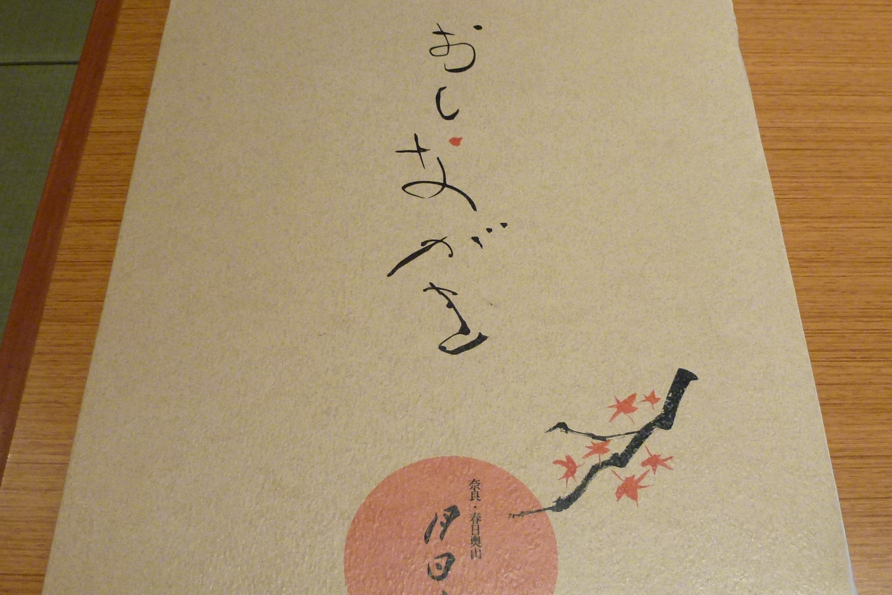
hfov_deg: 55.8
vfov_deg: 38.6
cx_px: 444
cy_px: 380
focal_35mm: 34
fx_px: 842
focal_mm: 4.3
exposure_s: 1/20
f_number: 3.3
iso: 200
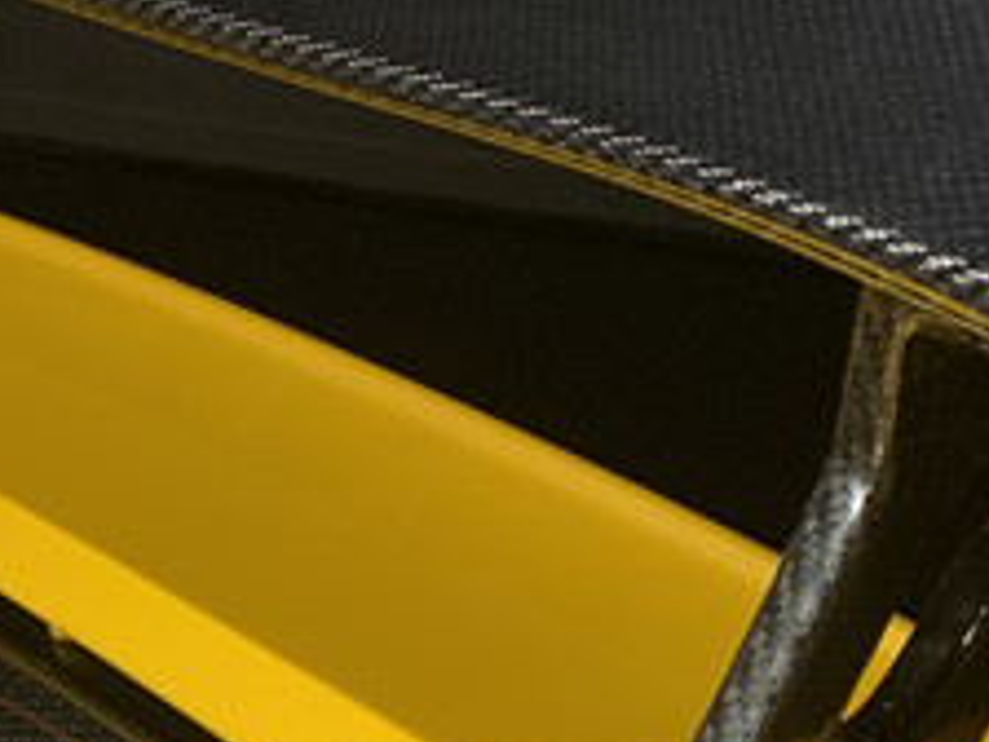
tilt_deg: -30.8
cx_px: -40
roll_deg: +1.5
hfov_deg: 21.6
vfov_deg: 16.5
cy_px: 813
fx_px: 2486
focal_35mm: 87
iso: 100
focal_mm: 4.25
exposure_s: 1/60
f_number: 1.8
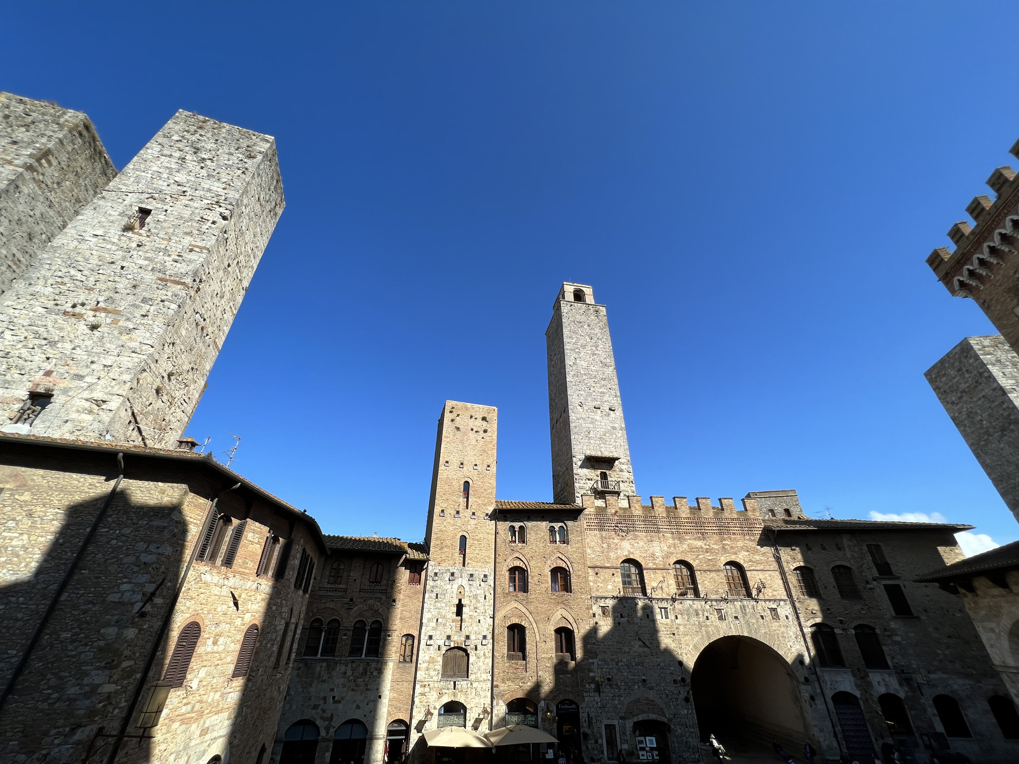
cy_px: 382
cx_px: 510
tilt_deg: +32.4
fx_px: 383
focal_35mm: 13
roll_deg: +0.0
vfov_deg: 89.9
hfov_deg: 106.2
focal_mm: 1.57
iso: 32
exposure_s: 1/1553
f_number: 1.8
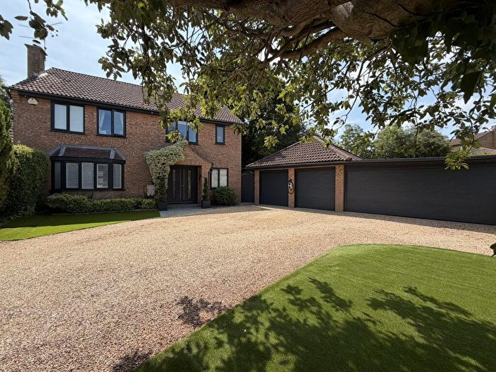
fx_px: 201
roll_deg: +0.6
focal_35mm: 14
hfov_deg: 102.1
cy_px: 186
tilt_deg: +0.9
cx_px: 248
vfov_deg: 85.7
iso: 32
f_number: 2.2
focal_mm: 2.22
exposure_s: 1/770
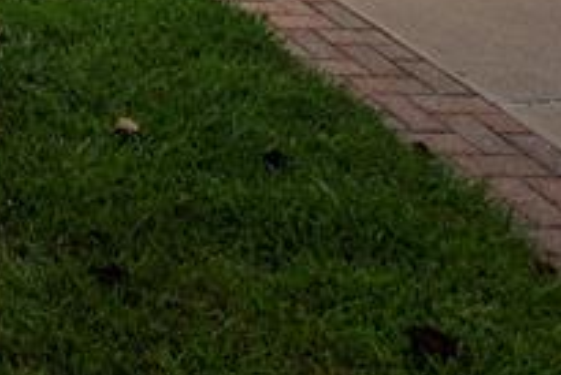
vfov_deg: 13.5
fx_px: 1248
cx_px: -391
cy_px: -464
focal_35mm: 80
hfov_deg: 19.9
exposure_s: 1/20
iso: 100
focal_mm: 16
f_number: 4
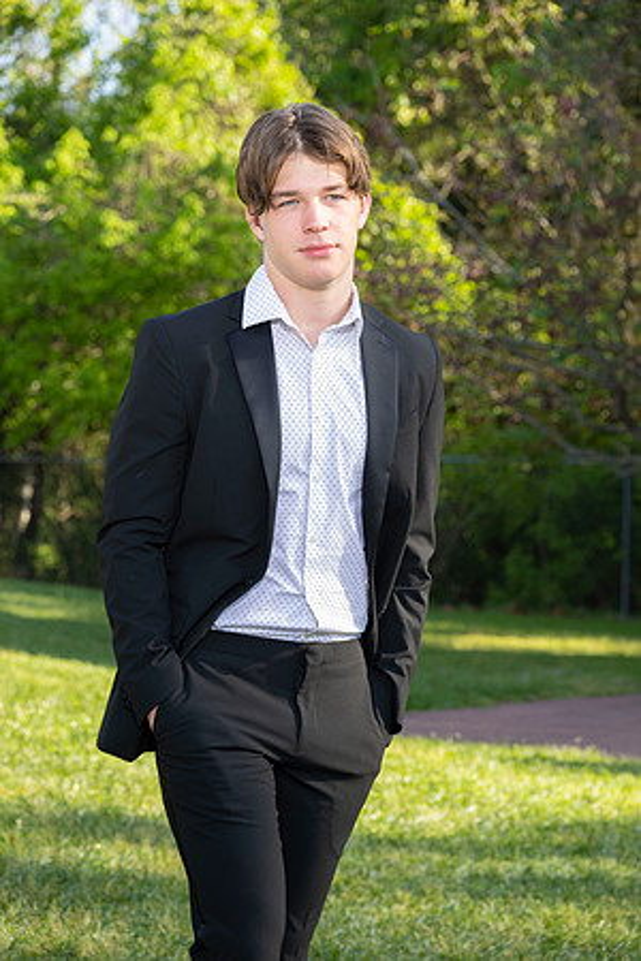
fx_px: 3205
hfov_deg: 11.4
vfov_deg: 17.1
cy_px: 480
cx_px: 320
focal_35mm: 120
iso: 250
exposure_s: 1/125
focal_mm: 120
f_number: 7.1
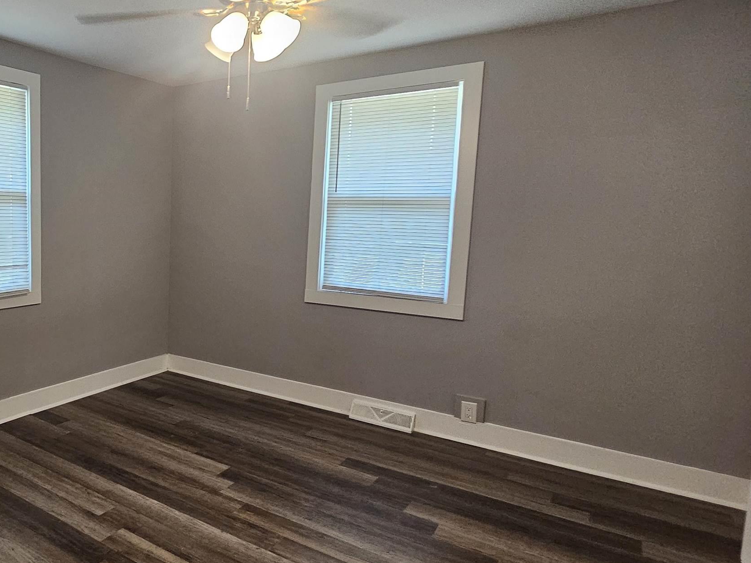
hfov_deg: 61.2
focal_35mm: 24
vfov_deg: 56.8
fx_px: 521
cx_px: 85
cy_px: 273
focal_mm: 2.2
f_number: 2.2
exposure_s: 1/60
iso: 320
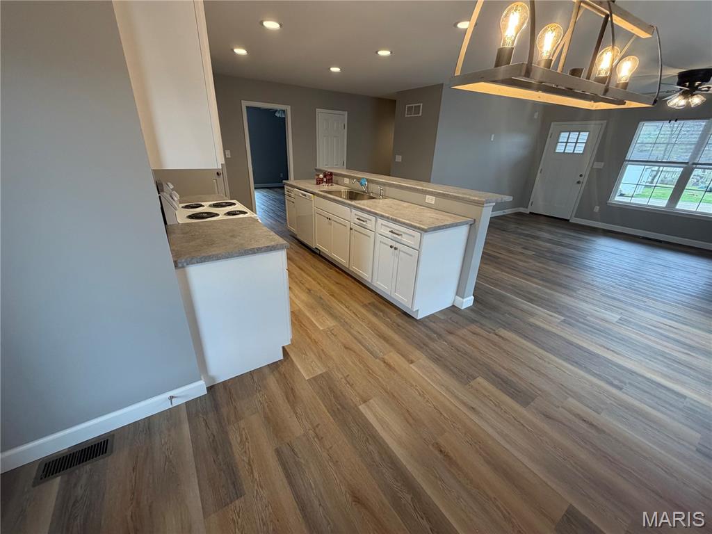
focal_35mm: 14
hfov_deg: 102.1
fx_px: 288
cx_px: 356
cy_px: 267
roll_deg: -1.5
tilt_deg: -24.1
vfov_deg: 85.7
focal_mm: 2.22
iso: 160
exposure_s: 1/120
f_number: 2.2
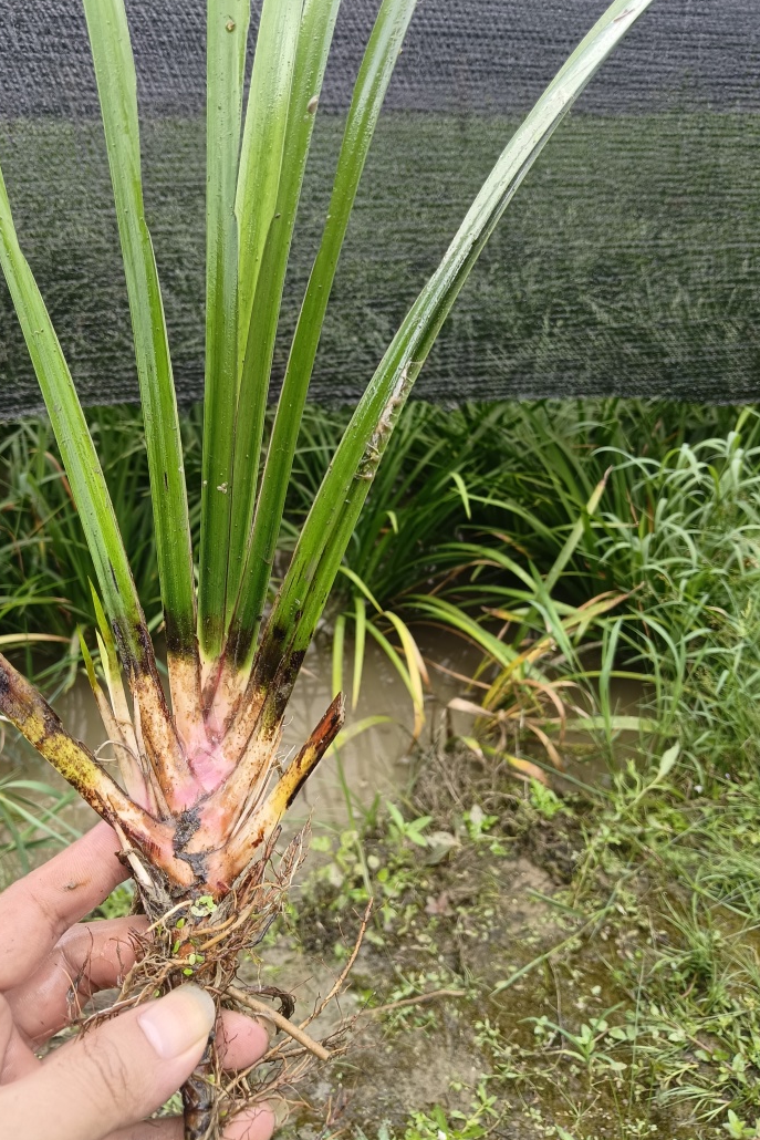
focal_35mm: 28
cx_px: 340
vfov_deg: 65.5
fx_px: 886
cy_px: 556
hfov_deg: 46.3
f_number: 1.8
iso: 100
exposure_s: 1/107
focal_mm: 4.05
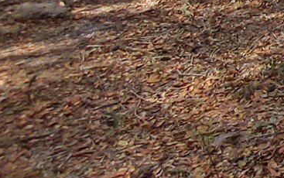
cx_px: 593
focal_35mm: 60
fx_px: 465
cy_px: -115
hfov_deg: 18.3
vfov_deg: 18.3
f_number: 2.2
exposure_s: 1/661
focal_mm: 1.13
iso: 50
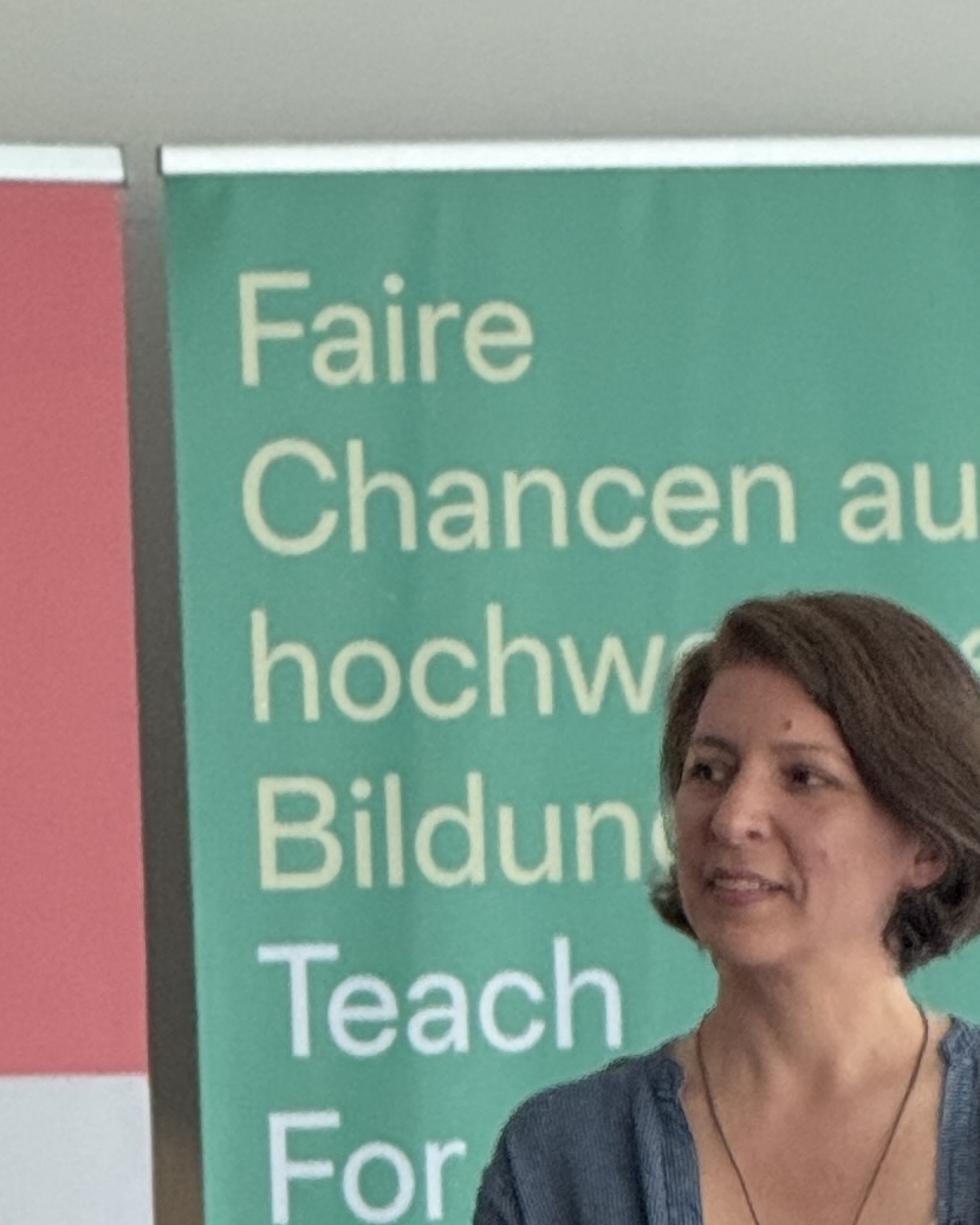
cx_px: 1006
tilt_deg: -1.0
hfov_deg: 3.4
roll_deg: +1.7
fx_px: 16530
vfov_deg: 4.2
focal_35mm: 456
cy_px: 1728
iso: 320
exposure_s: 1/50
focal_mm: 15.66
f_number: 2.8
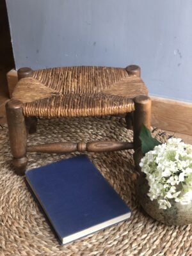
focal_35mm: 52
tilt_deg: -32.3
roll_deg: +1.9
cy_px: 128
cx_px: 96
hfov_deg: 28.0
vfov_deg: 36.8
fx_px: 385
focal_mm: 6
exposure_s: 1/60
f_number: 2.4
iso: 64
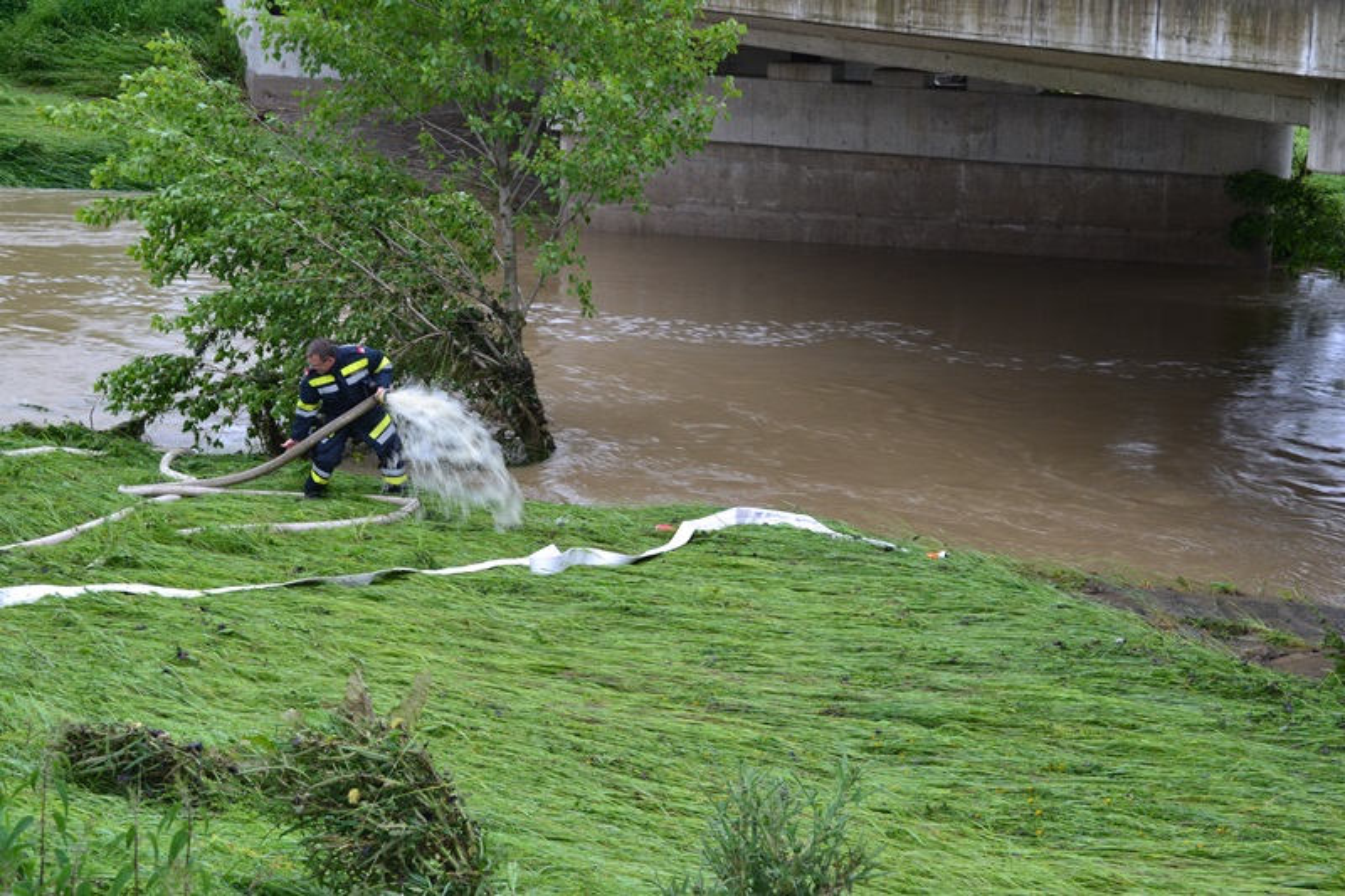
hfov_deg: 33.4
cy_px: 448
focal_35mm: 60
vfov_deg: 22.6
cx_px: 672
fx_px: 2241
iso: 400
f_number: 7.1
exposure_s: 1/40
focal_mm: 40
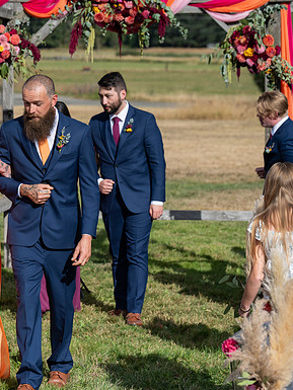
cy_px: 195
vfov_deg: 13.9
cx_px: 25
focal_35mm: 142
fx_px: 1602
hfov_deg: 10.4
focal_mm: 98
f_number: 5
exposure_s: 1/5000
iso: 400
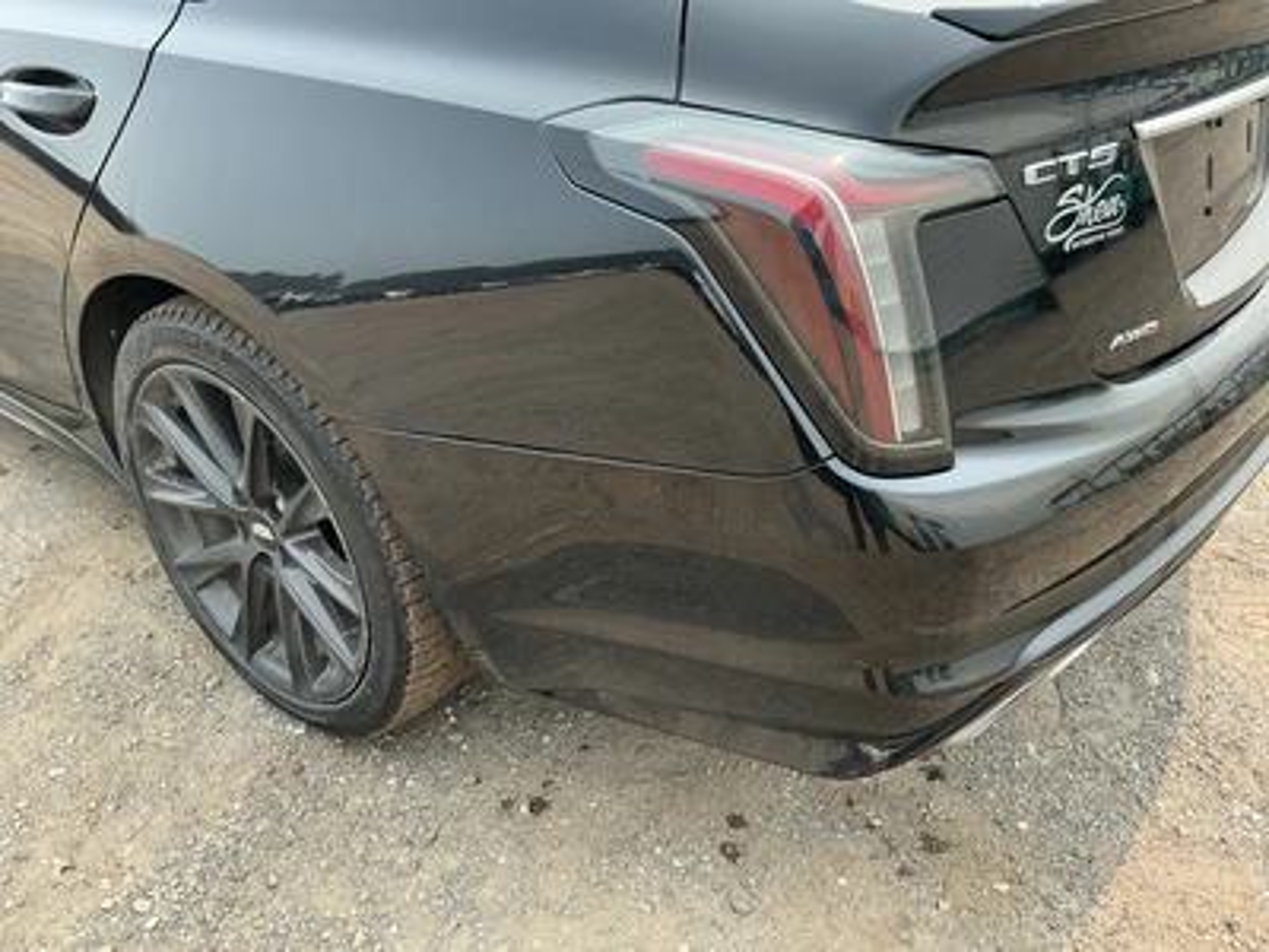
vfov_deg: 49.7
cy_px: 476
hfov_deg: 63.4
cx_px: 634
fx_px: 1026
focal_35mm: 28
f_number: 1.8
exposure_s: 1/344
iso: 25
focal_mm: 3
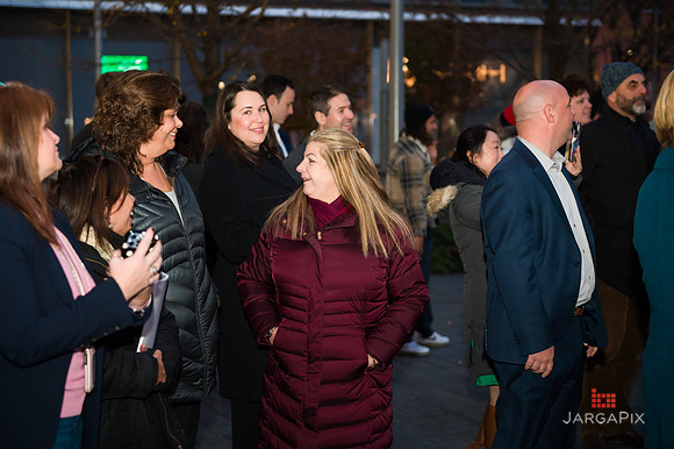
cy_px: 224
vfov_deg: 21.9
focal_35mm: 62
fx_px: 1160
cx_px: 337
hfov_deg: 32.4
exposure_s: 1/200
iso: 1600
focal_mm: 62
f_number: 4
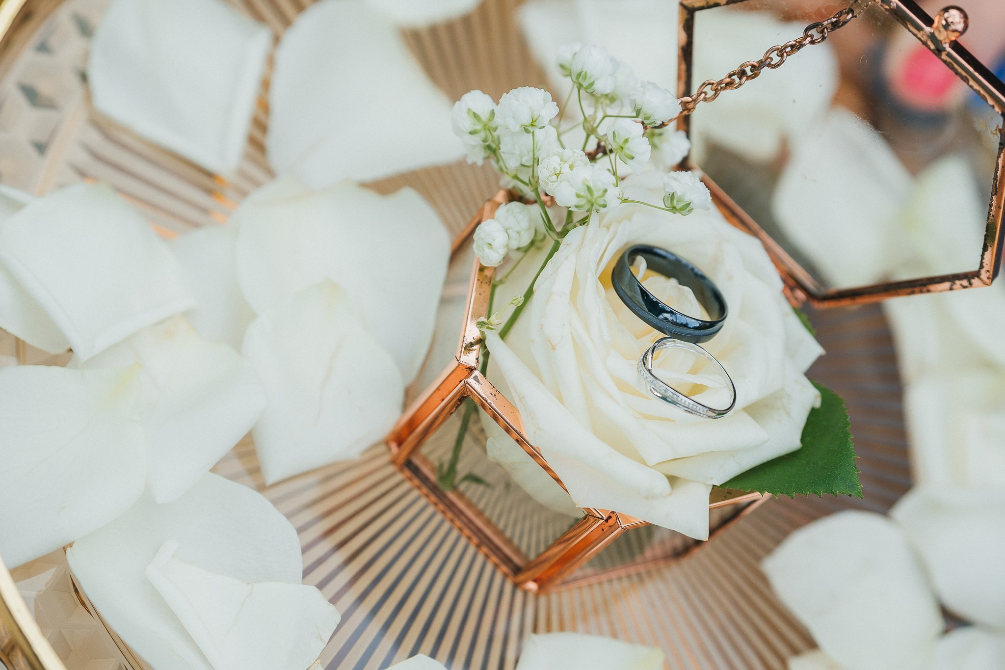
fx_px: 2093
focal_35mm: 75
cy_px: 335
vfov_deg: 18.2
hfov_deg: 27.0
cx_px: 502
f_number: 2.5
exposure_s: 1/1250
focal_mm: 50
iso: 125
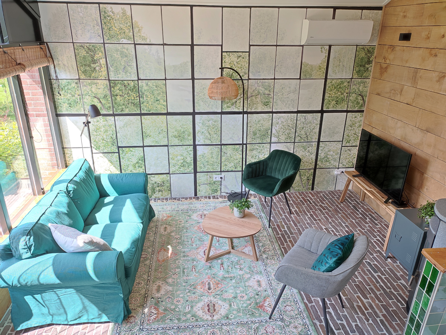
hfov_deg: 69.4
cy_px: 168
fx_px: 322
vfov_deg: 54.9
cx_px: 223
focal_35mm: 25
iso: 234
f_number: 1.9
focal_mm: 6.04
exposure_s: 1/50
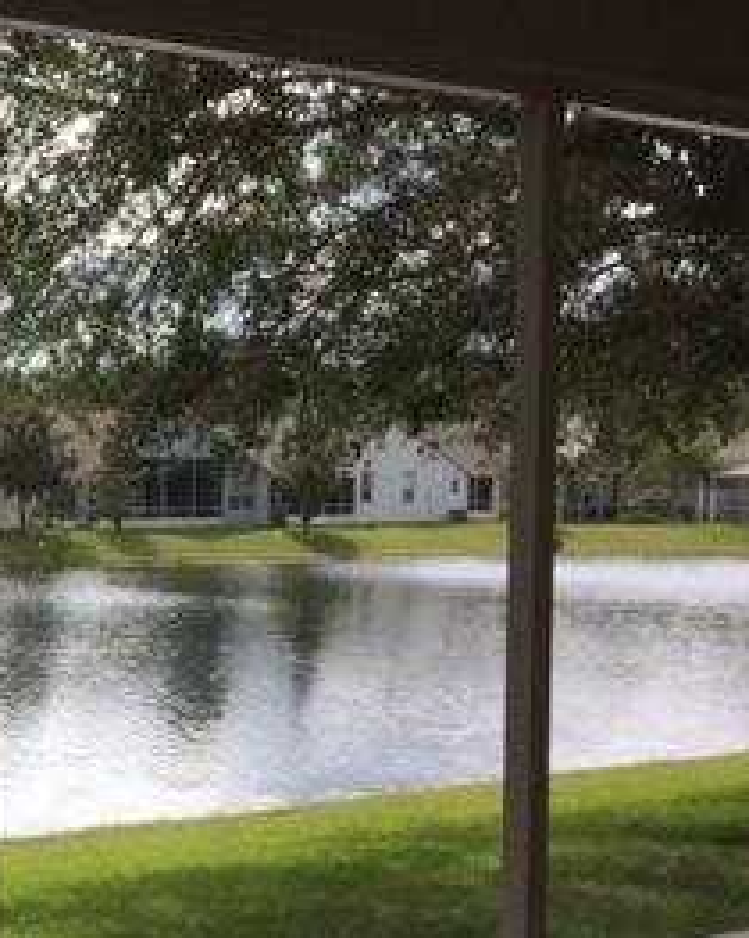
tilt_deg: -4.2
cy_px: 599
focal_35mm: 69
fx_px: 1914
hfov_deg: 19.8
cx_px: -303
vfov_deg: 27.4
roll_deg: +0.0
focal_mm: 4.15
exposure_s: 1/1282
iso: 32
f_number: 2.2
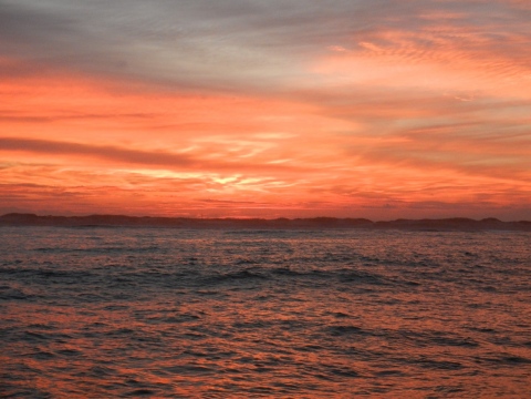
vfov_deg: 21.6
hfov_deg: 28.6
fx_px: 1043
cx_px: 266
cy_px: 200
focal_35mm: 68
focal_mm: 12.3
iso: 640
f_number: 4.6
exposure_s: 1/200
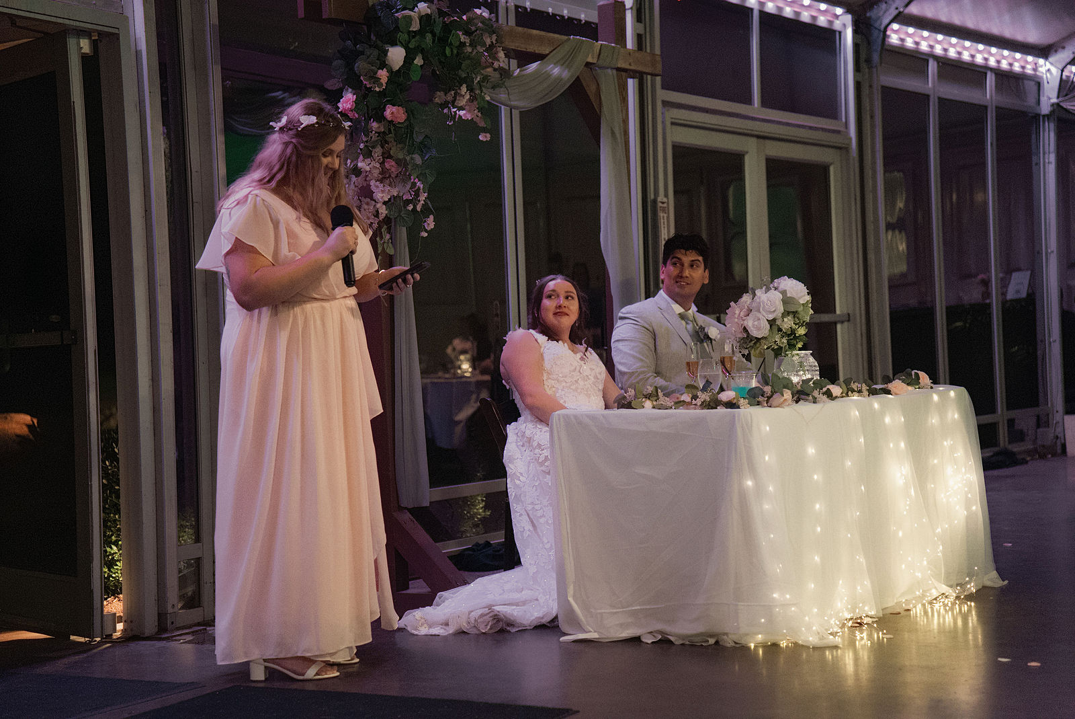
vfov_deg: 19.8
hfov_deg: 29.2
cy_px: 360
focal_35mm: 69
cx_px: 538
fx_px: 2062
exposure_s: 1/125
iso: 12800
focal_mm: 69
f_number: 2.8
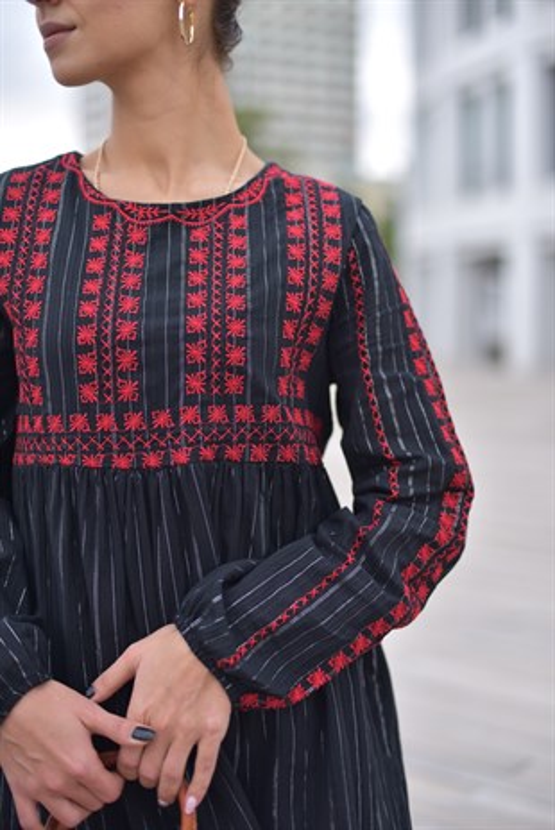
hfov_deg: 27.0
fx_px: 1154
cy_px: 415
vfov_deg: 39.6
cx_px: 278
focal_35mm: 50
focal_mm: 50
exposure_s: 1/4000
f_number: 2
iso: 640
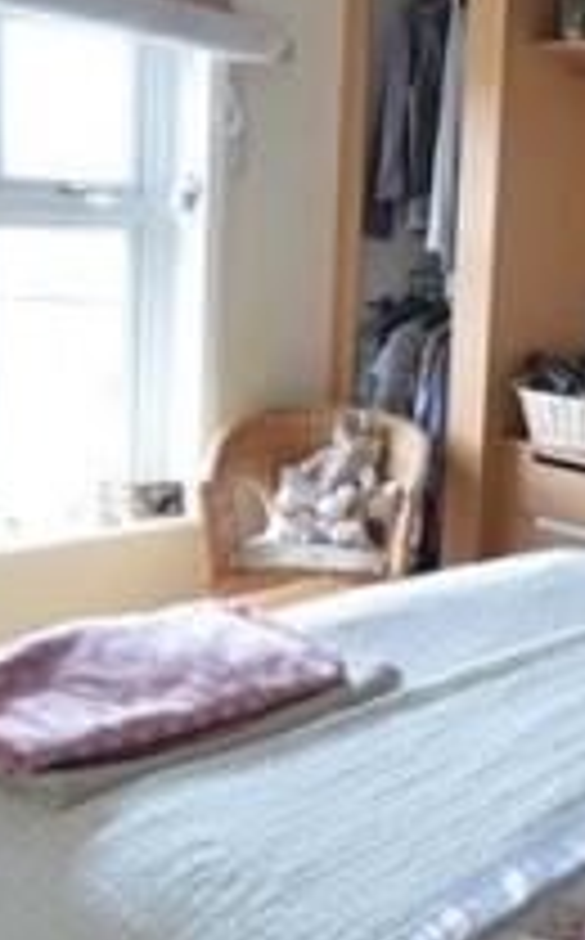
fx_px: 1229
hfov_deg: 25.4
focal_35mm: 48
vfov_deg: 41.6
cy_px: 346
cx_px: 590
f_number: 3.5
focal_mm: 10
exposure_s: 1/15
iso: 200
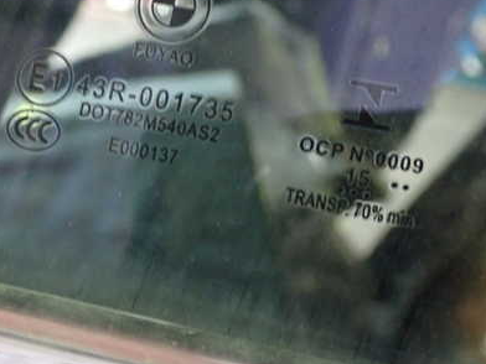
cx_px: 167
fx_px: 1011
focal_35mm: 72
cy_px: 121
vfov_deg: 20.4
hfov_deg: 26.9
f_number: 3.1
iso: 1000
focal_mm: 8.4
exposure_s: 1/13
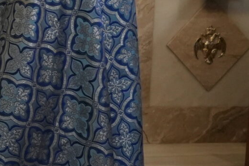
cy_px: -33
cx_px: -295
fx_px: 858
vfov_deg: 10.9
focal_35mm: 124
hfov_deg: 13.4
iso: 2500
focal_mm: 17
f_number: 2.8
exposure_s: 1/125
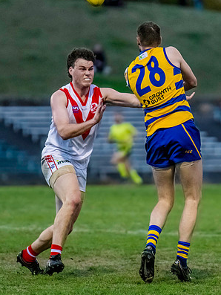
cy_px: 153
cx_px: 191
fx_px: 4867
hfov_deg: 2.6
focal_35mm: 572
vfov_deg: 3.5
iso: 10000
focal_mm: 310
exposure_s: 1/1600
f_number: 4
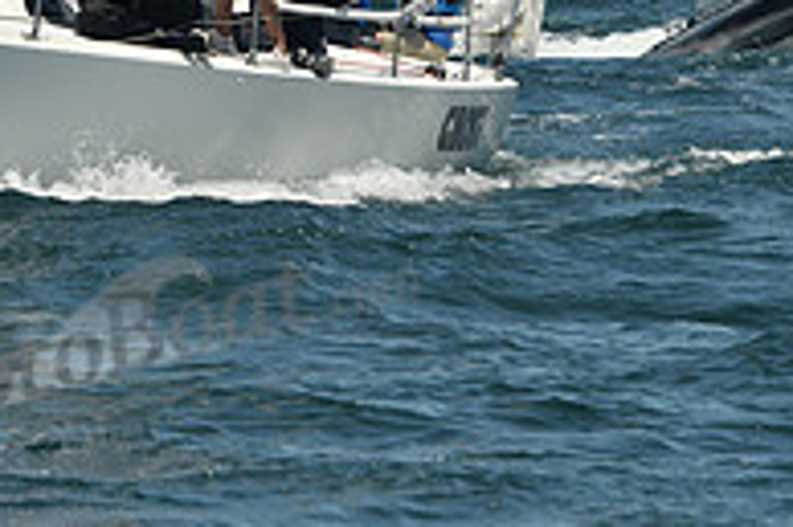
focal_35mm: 374
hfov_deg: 5.5
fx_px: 8231
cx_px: -364
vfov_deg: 3.7
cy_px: -231
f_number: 10
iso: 320
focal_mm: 125
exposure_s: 1/640
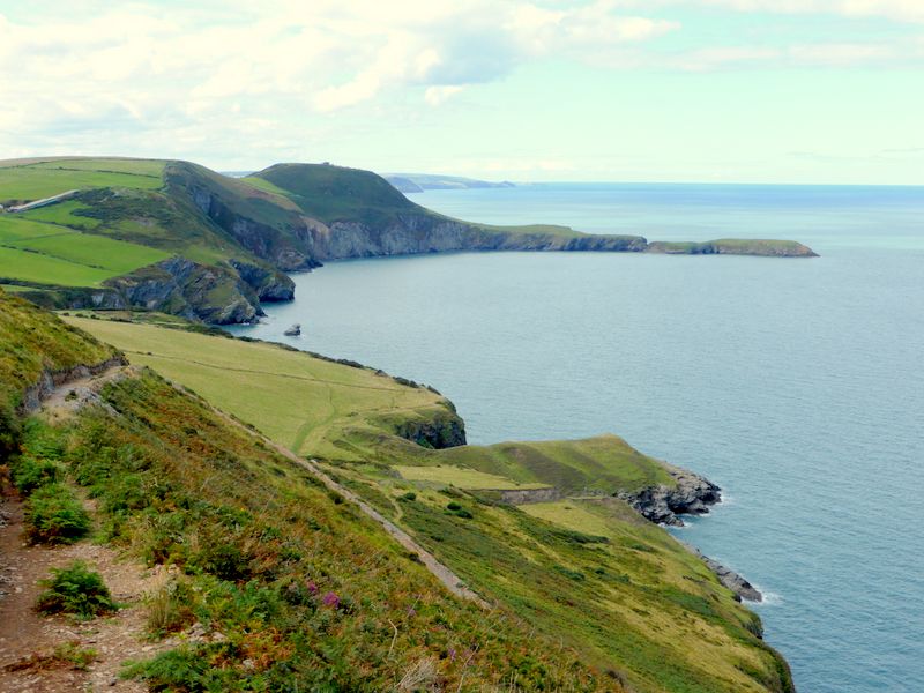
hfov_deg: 40.4
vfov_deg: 30.9
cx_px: 462
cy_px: 346
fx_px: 1255
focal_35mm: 47
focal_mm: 8.5
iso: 100
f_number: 4.2
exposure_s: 1/400
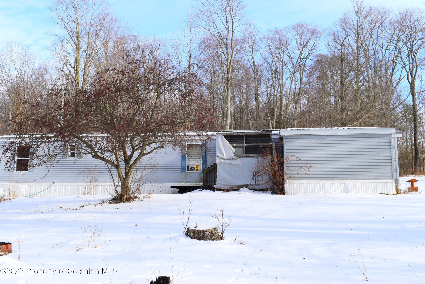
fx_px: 443
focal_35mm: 38
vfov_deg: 35.5
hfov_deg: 51.3
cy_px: 142
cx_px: 212
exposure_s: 1/320
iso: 200
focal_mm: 25
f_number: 9
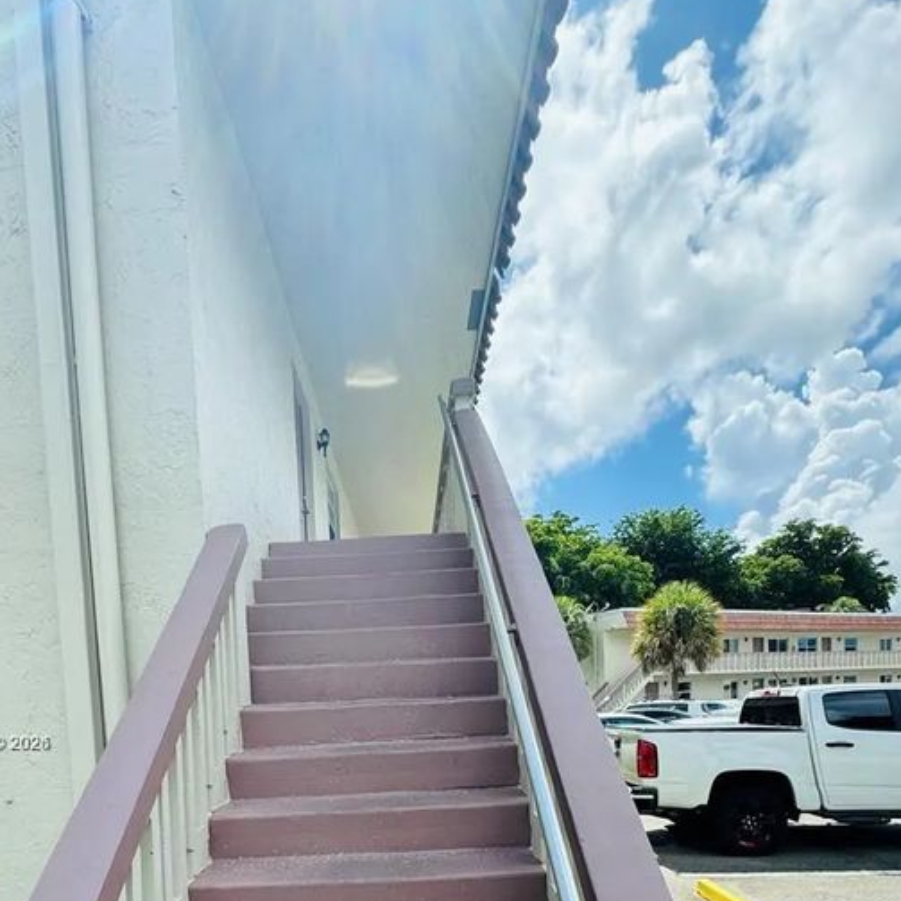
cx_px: 387
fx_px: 618
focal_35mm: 21
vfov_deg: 64.5
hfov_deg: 71.8
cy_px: 744
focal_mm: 2.22
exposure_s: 1/605
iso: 40
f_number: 2.2
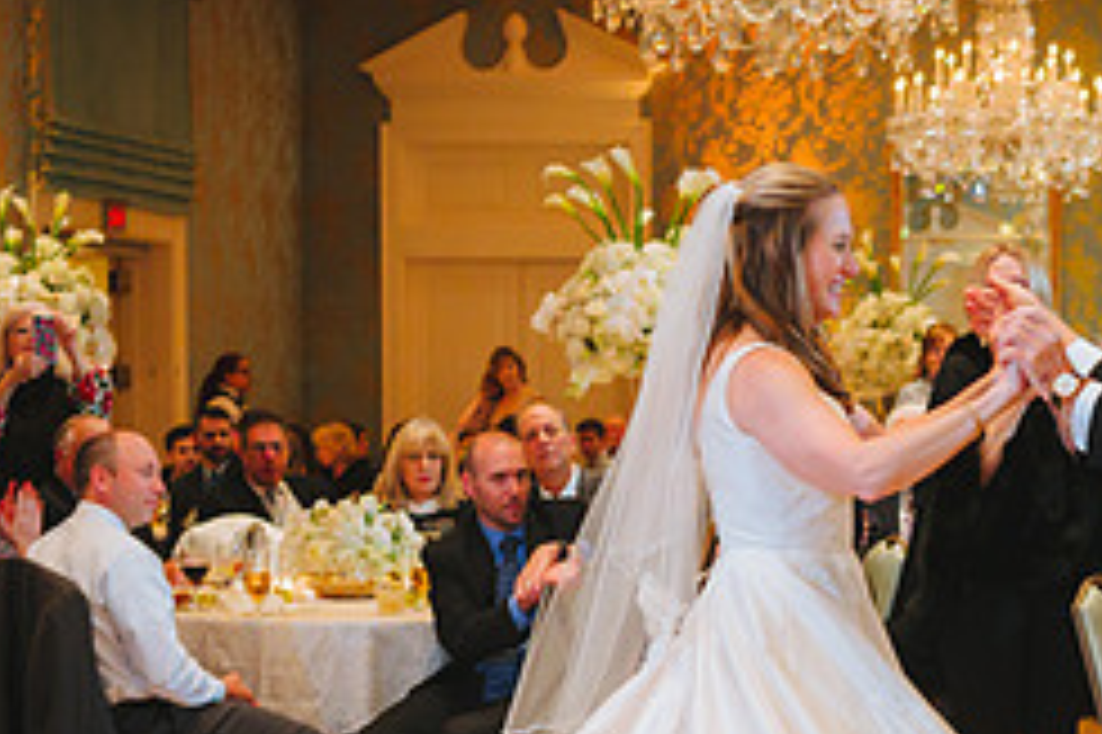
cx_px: 1023
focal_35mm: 106
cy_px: 732
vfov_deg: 12.7
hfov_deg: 18.9
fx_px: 3242
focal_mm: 40
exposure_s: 1/80
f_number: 2.8
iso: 1250
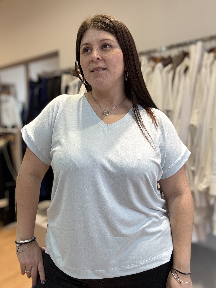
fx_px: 250
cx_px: 108
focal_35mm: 30
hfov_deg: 46.8
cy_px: 144
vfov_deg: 60.0
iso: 64
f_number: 1.9
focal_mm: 2.69
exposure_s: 1/50
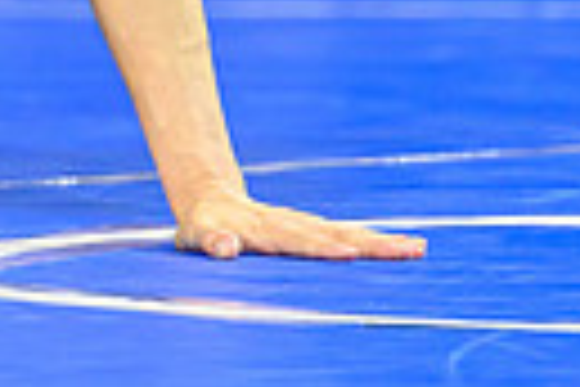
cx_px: -506
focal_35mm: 992
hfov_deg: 2.1
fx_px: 15981
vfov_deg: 1.4
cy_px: -554
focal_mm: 140
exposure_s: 1/800
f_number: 2.8
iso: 3200
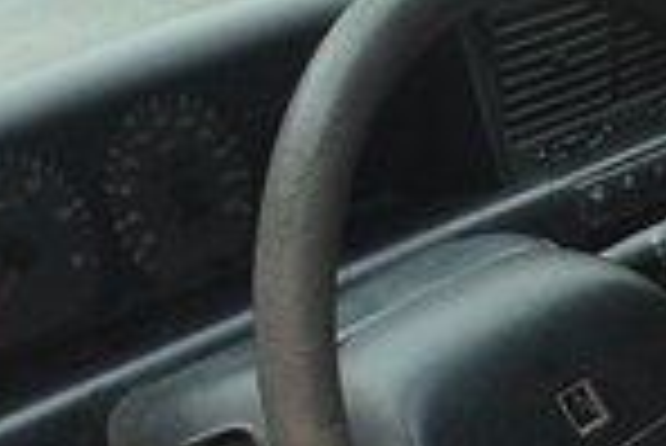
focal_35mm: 115
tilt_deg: -35.3
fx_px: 2130
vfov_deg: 11.4
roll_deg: +2.0
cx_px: 652
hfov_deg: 17.4
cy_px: 671
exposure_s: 1/60
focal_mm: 4.12
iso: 64
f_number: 2.4
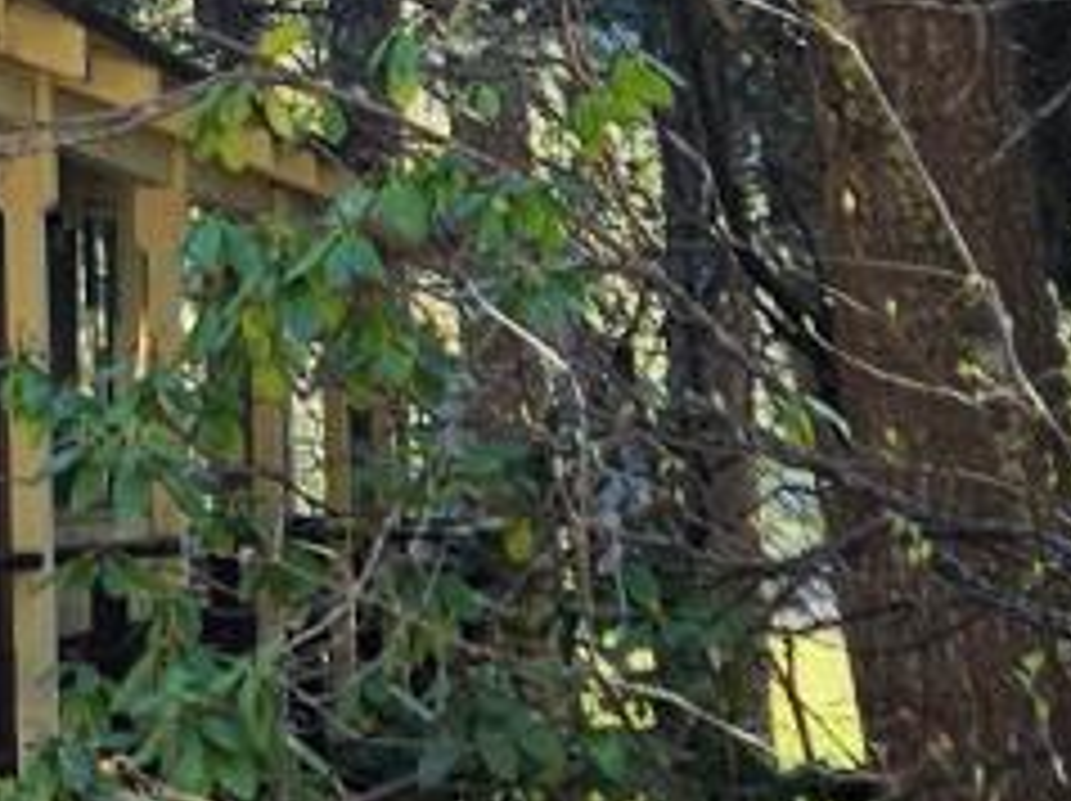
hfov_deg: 12.6
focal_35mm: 145
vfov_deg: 9.7
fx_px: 4482
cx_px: -778
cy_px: -623
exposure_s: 1/245
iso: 25
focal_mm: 5.4
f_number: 1.8
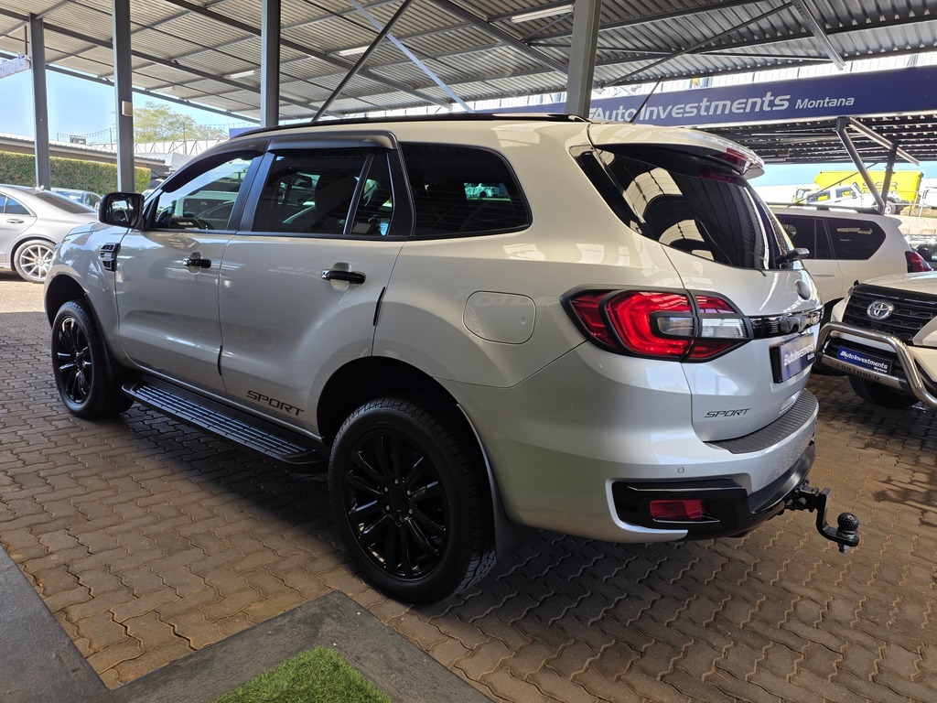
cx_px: 468
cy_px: 352
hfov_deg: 73.9
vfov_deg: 58.9
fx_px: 623
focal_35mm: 23
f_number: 1.7
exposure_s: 1/100
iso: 16
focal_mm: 6.25
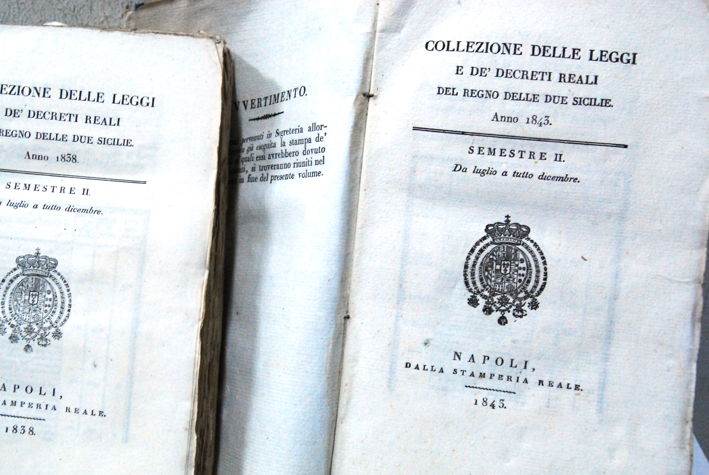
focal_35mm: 43
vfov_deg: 31.2
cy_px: 281
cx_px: 290
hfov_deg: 45.2
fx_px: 848
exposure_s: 1/60
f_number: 7.1
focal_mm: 24
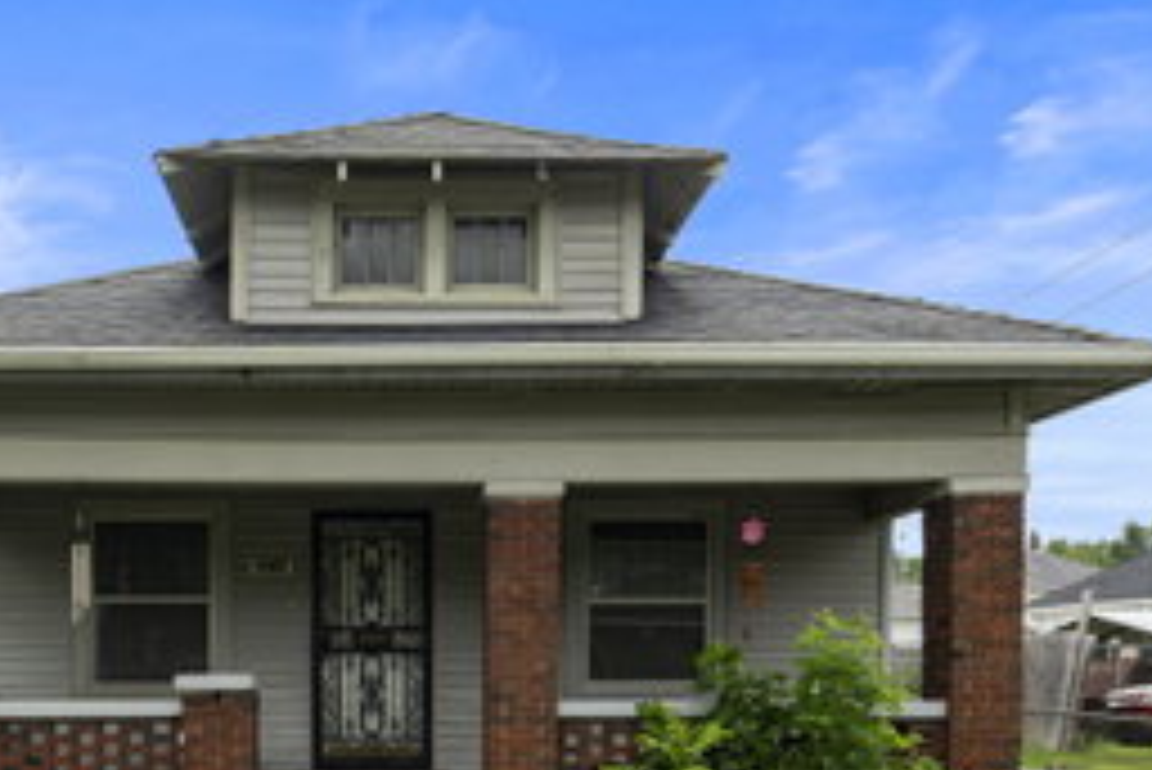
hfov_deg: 51.7
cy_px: 727
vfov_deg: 34.4
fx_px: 1153
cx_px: 346
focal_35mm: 36
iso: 250
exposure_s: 1/60
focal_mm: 12
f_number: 9
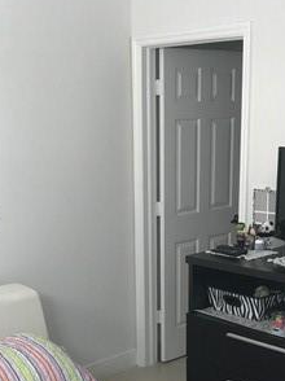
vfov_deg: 31.0
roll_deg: +0.4
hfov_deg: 24.0
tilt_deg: -13.7
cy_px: 295
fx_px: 671
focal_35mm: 61
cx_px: 136
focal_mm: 3.99
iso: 32
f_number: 1.8
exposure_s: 1/24
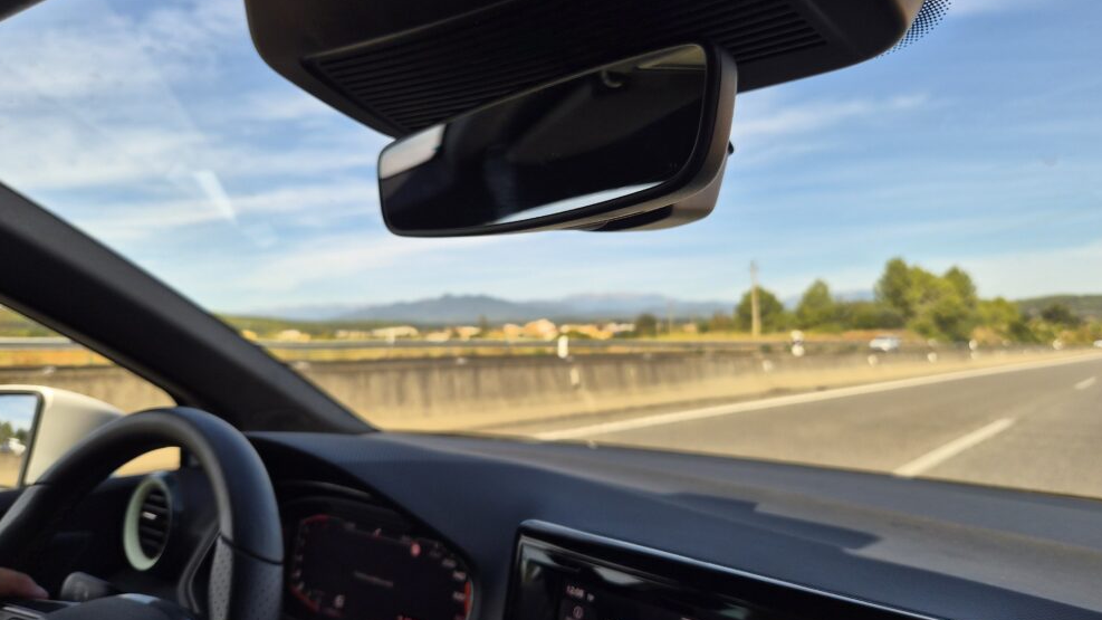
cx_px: 554
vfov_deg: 44.3
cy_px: 278
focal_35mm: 26
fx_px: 760
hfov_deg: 71.9
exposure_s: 1/2480
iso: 80
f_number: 1.8
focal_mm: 5.4
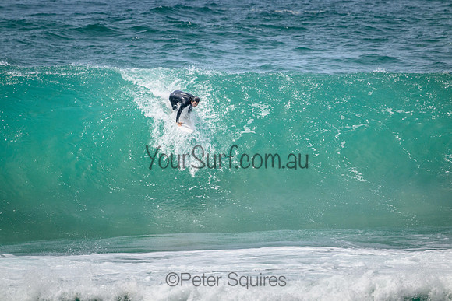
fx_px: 10046
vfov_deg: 1.7
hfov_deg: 2.6
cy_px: 150
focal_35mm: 800
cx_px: 226
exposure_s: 1/2000
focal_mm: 800
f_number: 11
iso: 1000
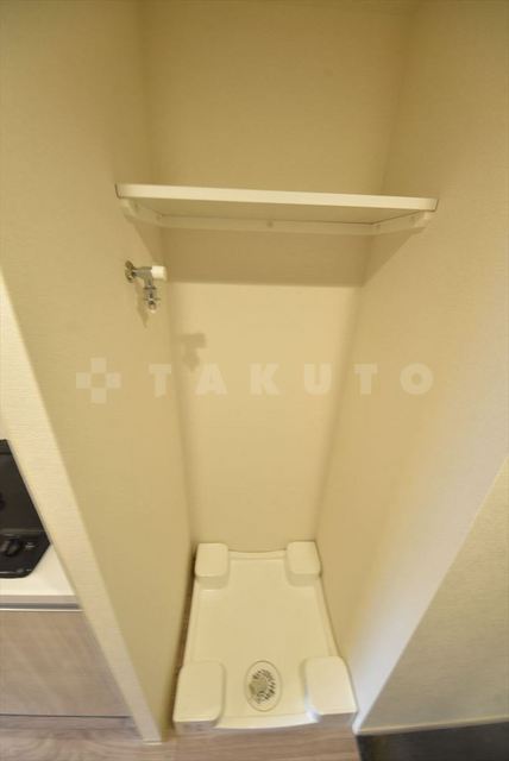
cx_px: 254
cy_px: 380
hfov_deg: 90.1
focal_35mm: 12
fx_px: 254
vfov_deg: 112.6
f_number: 9
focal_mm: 8
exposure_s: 1/4
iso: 400
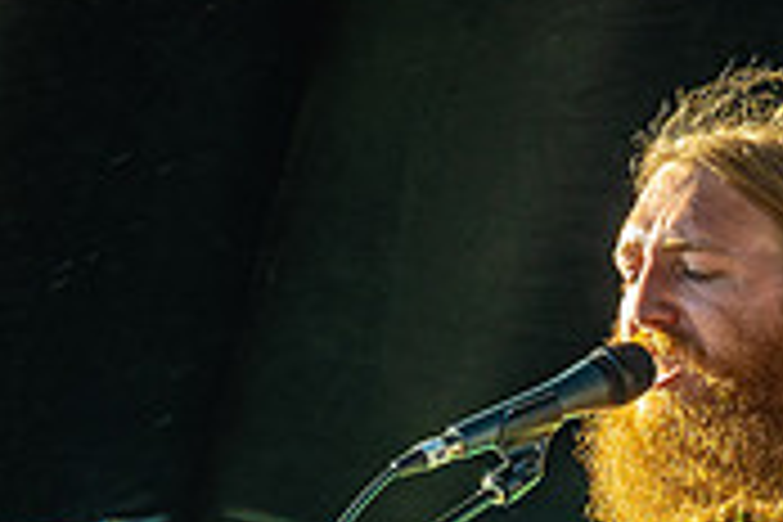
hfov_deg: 7.0
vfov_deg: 4.7
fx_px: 6264
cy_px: 707
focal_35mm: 288
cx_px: 1422
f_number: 5.6
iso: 250
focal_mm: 75
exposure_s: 1/250
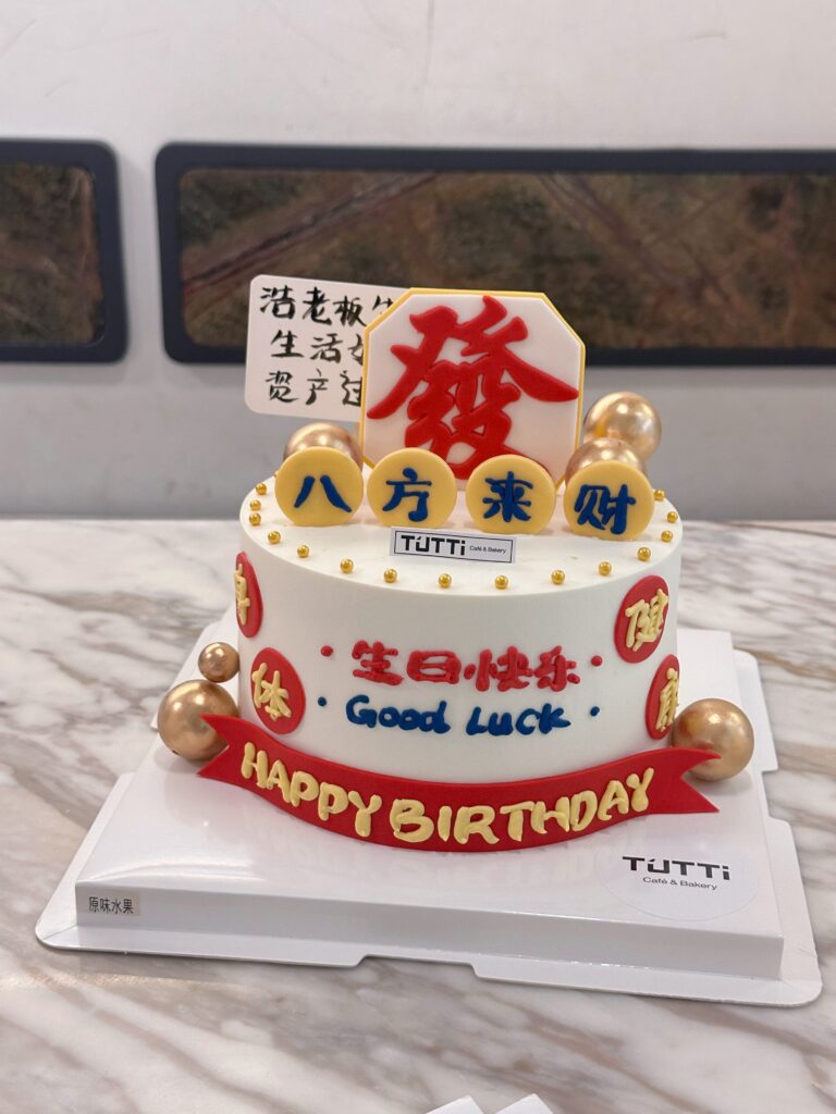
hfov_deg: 30.3
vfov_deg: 39.7
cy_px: 557
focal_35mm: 48
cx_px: 418
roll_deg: -3.2
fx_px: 1546
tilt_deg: -20.6
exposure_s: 1/50
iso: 200
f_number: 1.78
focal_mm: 6.86
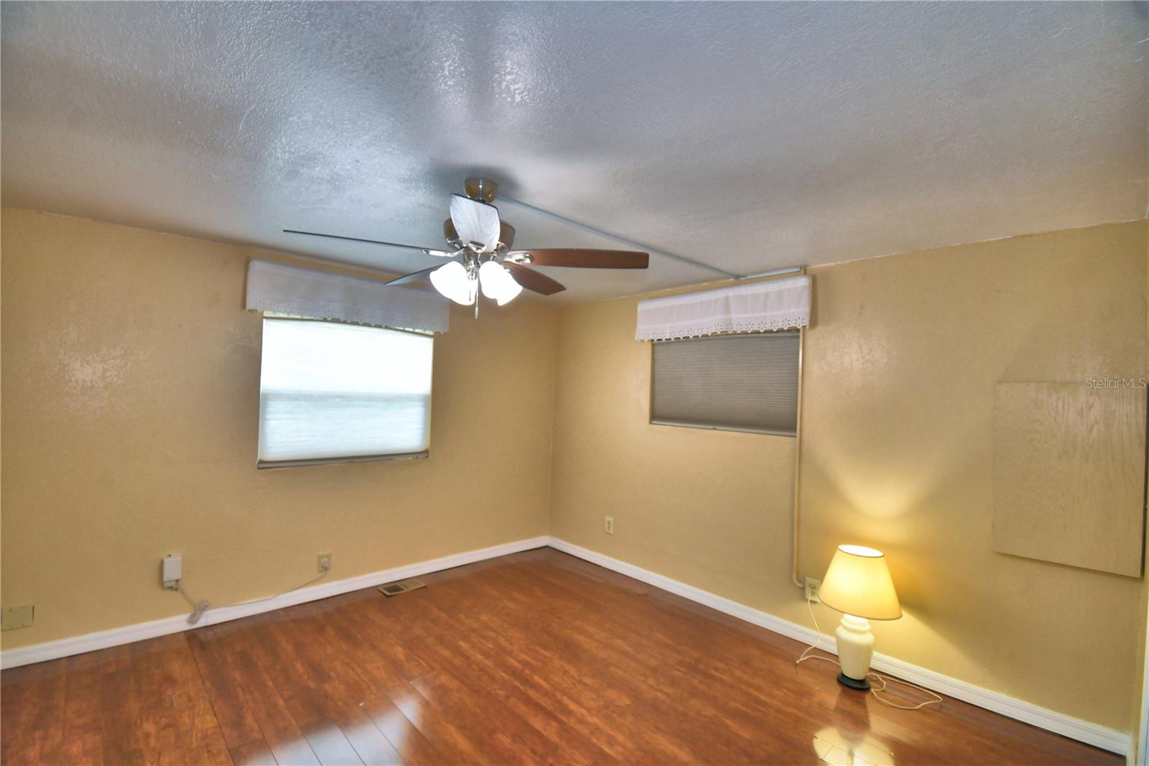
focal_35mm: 15
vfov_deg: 77.3
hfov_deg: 100.4
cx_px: 574
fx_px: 479
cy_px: 383
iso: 200
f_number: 4.5
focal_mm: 10
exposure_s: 1/40
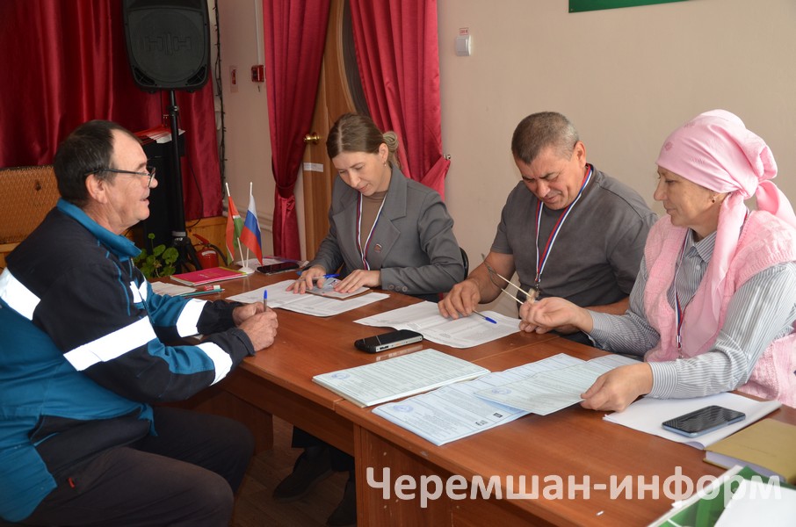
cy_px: 264
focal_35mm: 39
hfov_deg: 49.6
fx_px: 861
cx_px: 398
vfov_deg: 34.1
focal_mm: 26
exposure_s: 1/60
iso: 560
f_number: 4
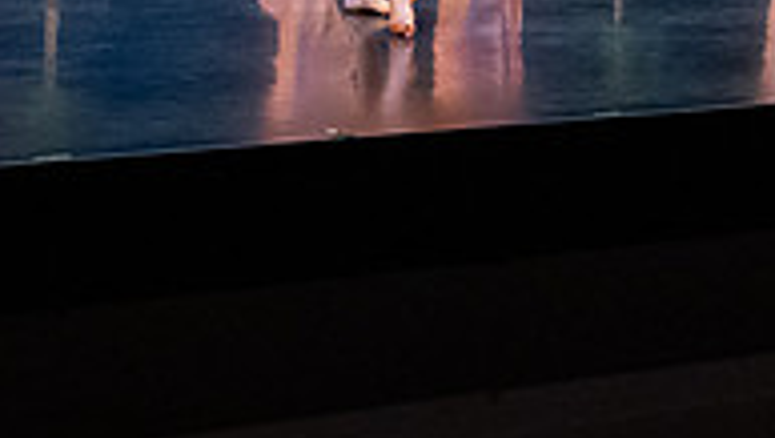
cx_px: 743
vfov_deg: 10.4
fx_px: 2283
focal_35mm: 111
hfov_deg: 18.8
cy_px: -327
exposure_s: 1/400
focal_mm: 28
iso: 4000
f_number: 3.2
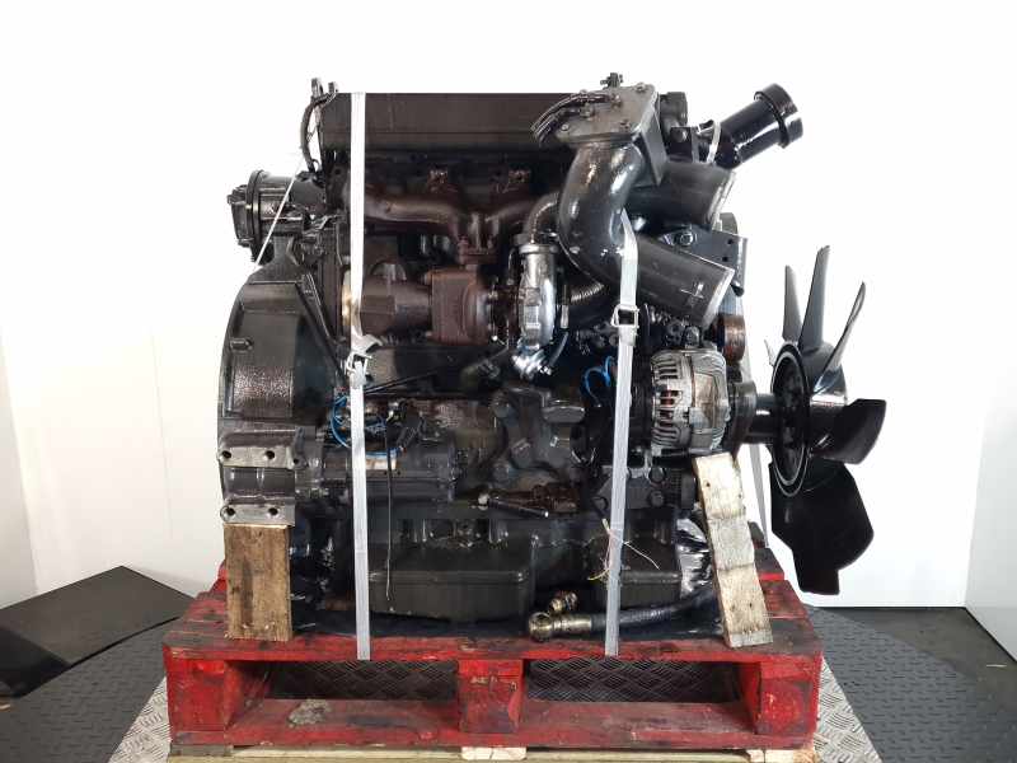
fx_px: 676
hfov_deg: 73.9
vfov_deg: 58.9
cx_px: 508
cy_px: 382
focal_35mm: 23
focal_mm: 6.4
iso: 125
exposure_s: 1/50
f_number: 1.8
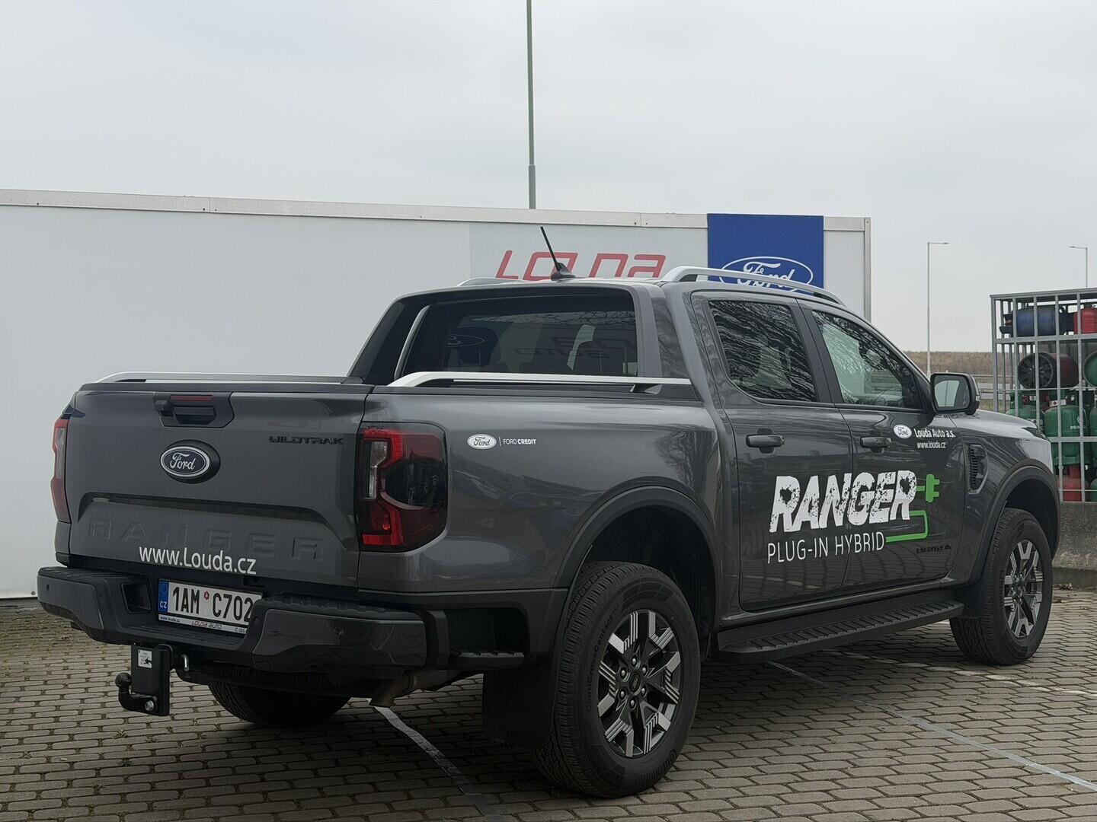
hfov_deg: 39.7
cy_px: 411
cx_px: 548
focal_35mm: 48
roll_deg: +1.3
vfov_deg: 30.3
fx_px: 1521
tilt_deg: -0.5
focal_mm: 6.76
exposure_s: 1/4878
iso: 64
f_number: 1.78
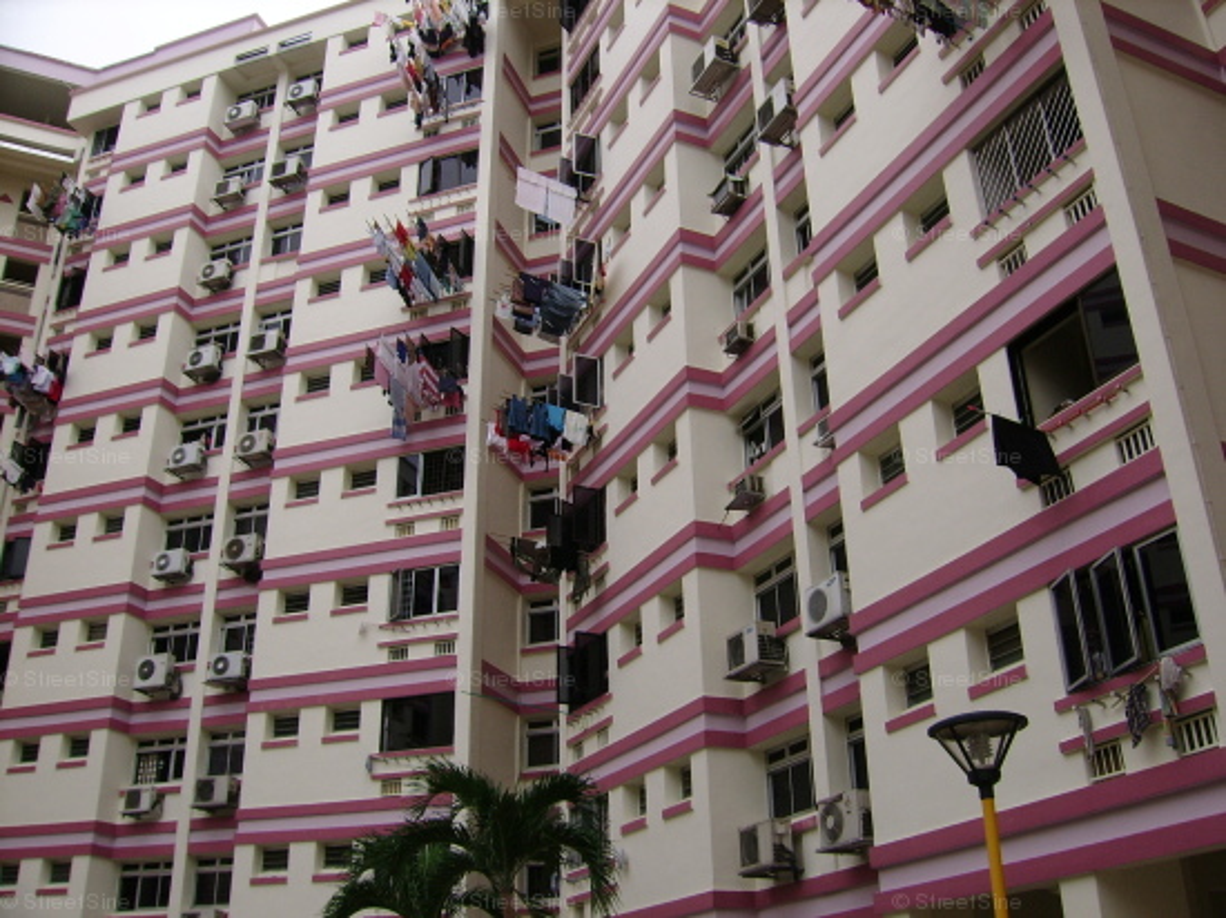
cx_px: 613
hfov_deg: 52.6
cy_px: 459
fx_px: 1239
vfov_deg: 40.7
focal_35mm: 35
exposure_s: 1/420
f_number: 5.8
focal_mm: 5.95
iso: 50
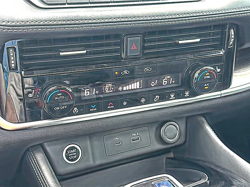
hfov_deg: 44.8
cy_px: 94
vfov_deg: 34.3
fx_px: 303
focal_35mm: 42
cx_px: 125
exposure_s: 1/71
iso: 250
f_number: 1.78
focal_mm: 6.86
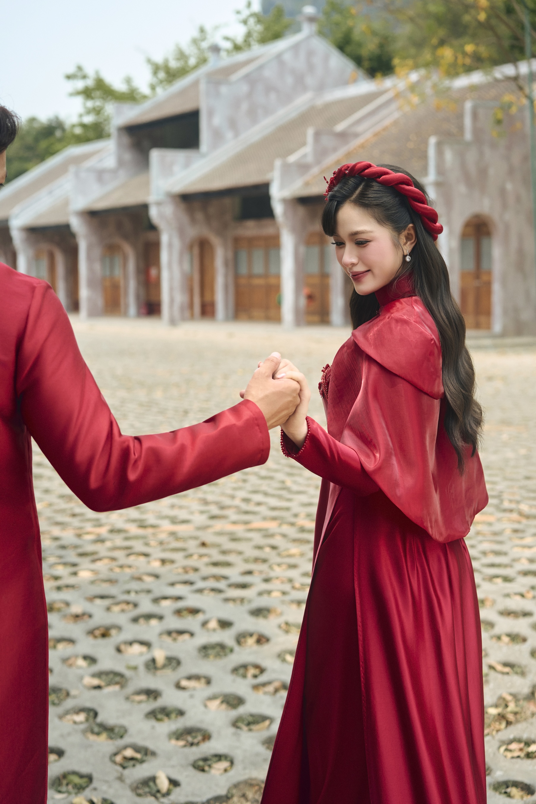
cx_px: 268
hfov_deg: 24.6
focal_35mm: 55
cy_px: 402
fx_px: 1228
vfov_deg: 36.2
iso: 500
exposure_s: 1/2500
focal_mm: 55
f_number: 3.5
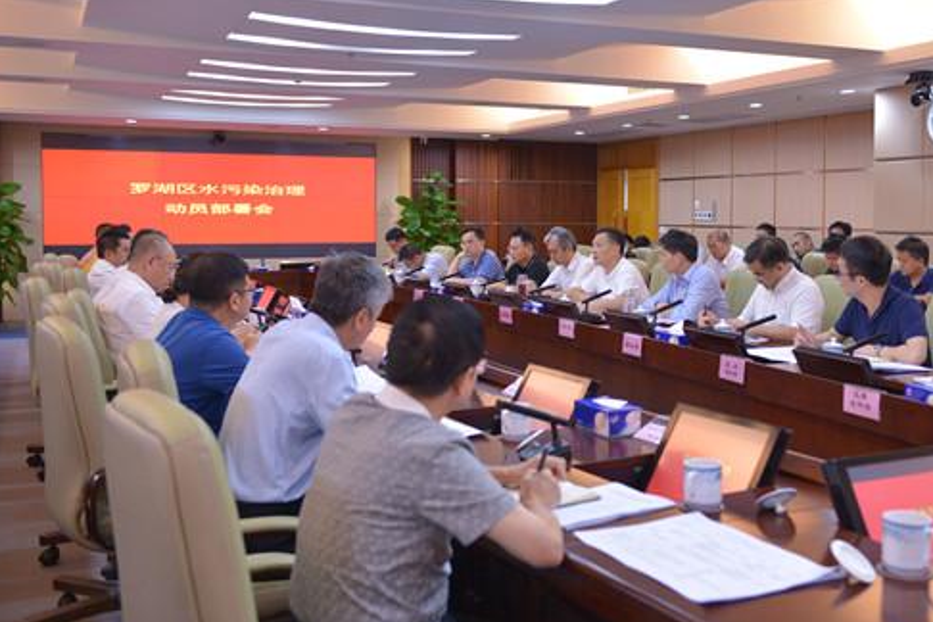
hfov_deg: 46.2
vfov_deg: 31.8
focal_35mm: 42
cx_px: 559
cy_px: 257
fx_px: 1088
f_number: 2.8
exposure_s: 1/30
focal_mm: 34
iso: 500
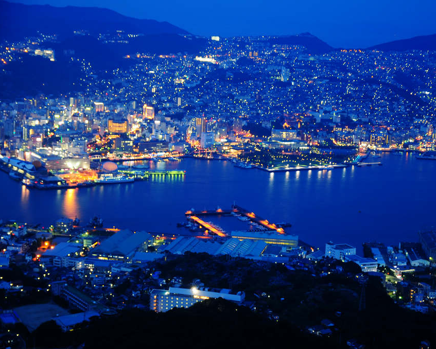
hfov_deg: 27.9
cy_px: 174
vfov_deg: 22.5
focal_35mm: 68
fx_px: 878
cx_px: 250
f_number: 2.8
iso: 200
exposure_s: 1
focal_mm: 40
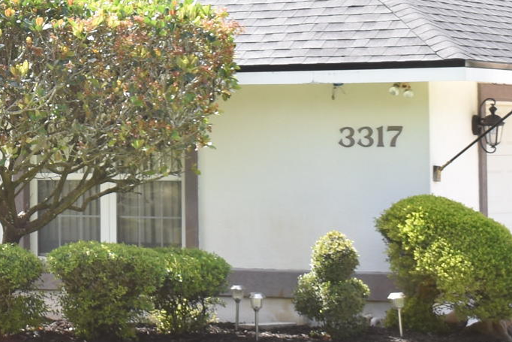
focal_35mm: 178
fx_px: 2535
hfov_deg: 11.1
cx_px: -229
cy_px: -20
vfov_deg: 7.7
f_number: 4.5
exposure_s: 1/200
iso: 100
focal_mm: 27
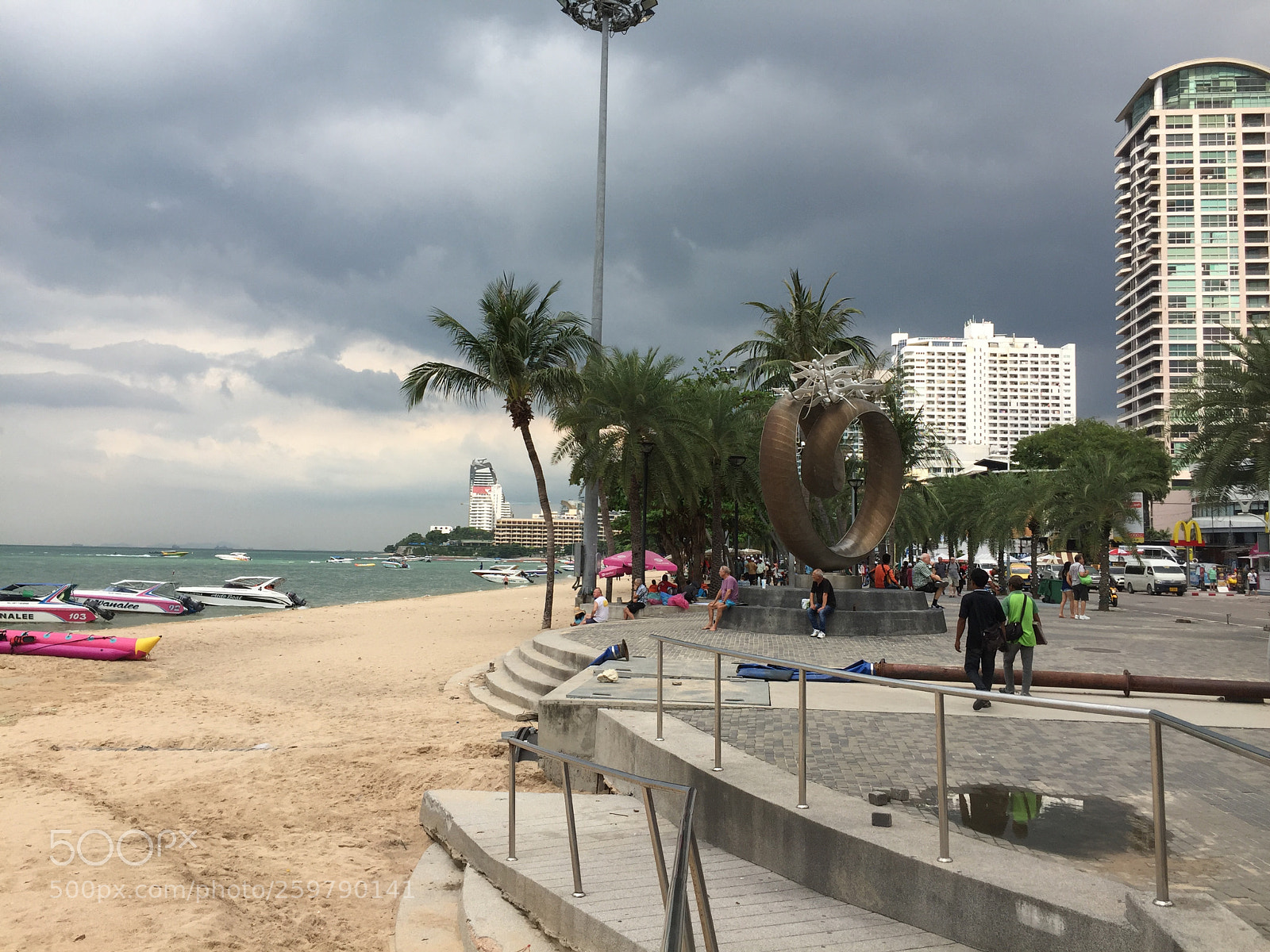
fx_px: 1064
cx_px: 635
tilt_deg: +7.1
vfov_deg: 48.2
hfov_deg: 61.7
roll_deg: -2.7
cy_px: 476
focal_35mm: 29
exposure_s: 1/1799
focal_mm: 4.15
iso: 32
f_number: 2.2
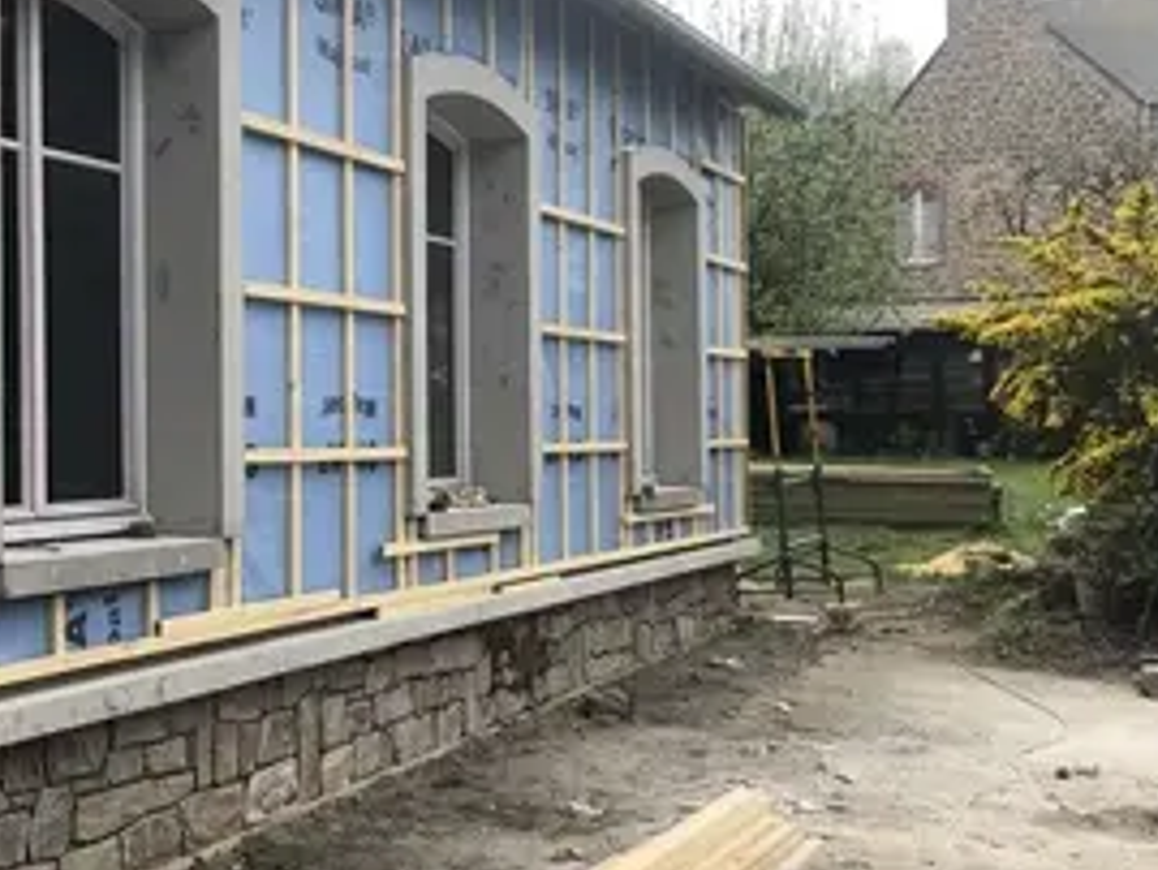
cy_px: 413
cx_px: 263
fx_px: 1707
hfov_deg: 36.4
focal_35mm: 51
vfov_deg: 28.6
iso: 20
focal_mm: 3.99
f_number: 1.8
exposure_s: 1/979
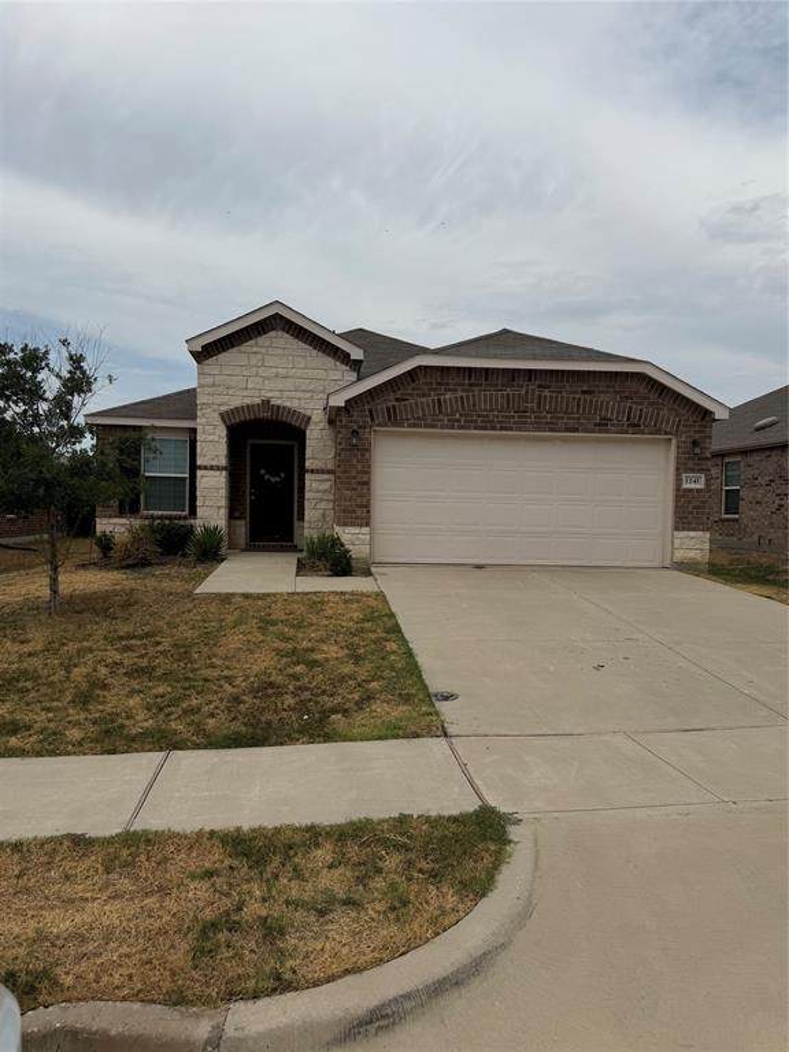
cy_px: 526
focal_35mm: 24
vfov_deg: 71.6
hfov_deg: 56.8
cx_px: 394
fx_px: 729
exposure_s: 1/10309
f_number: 1.78
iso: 80
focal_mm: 6.76
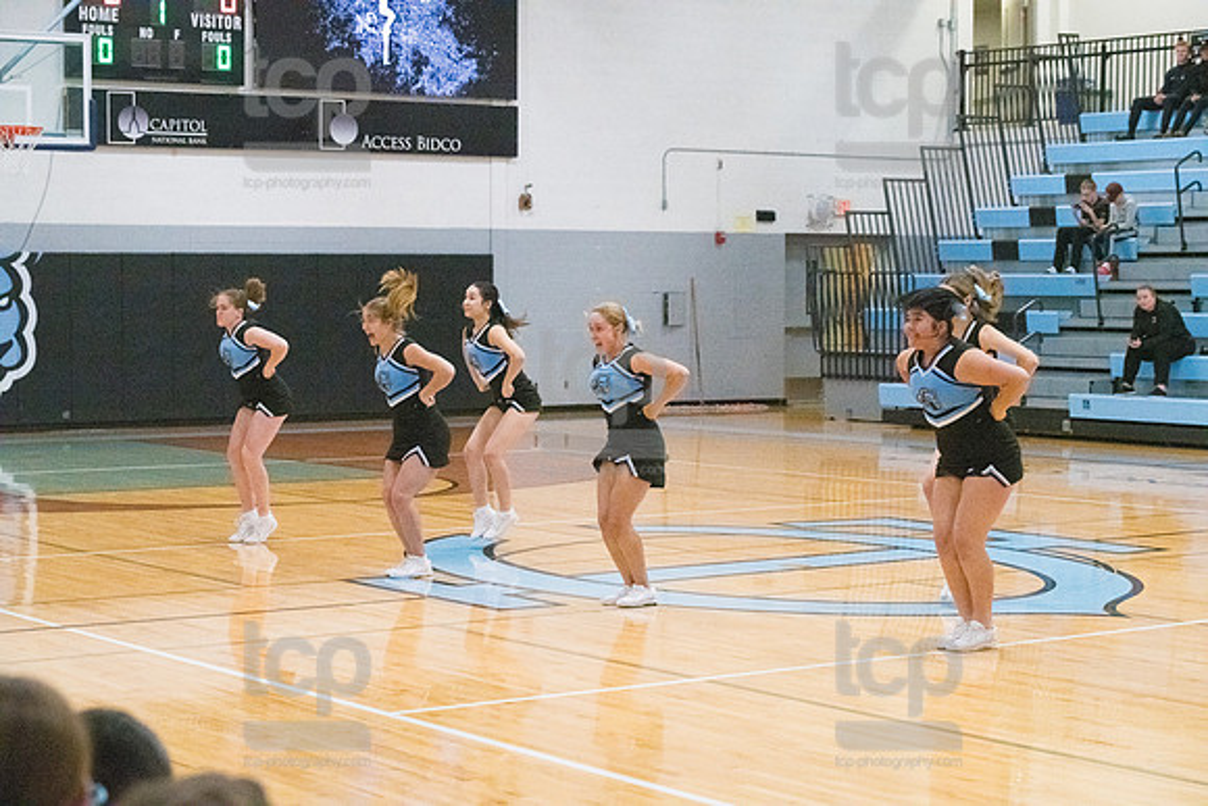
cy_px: 403
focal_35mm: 80
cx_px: 604
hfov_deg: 25.4
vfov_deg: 17.1
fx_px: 2685
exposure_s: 1/1250
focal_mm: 80
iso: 10000
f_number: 5
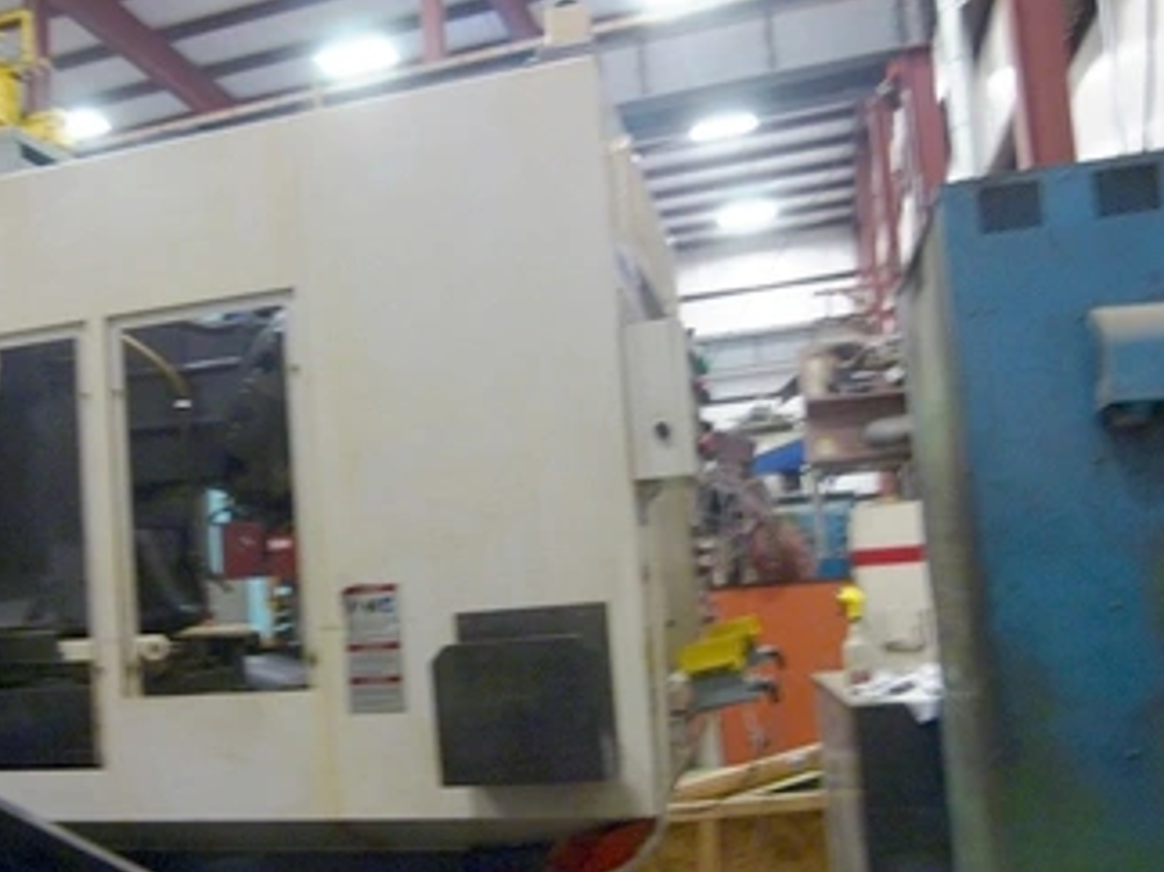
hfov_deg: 58.2
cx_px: 512
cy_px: 508
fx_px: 1042
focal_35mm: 31
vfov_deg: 45.2
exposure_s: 1/8
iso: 100
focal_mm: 4.5
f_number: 2.8
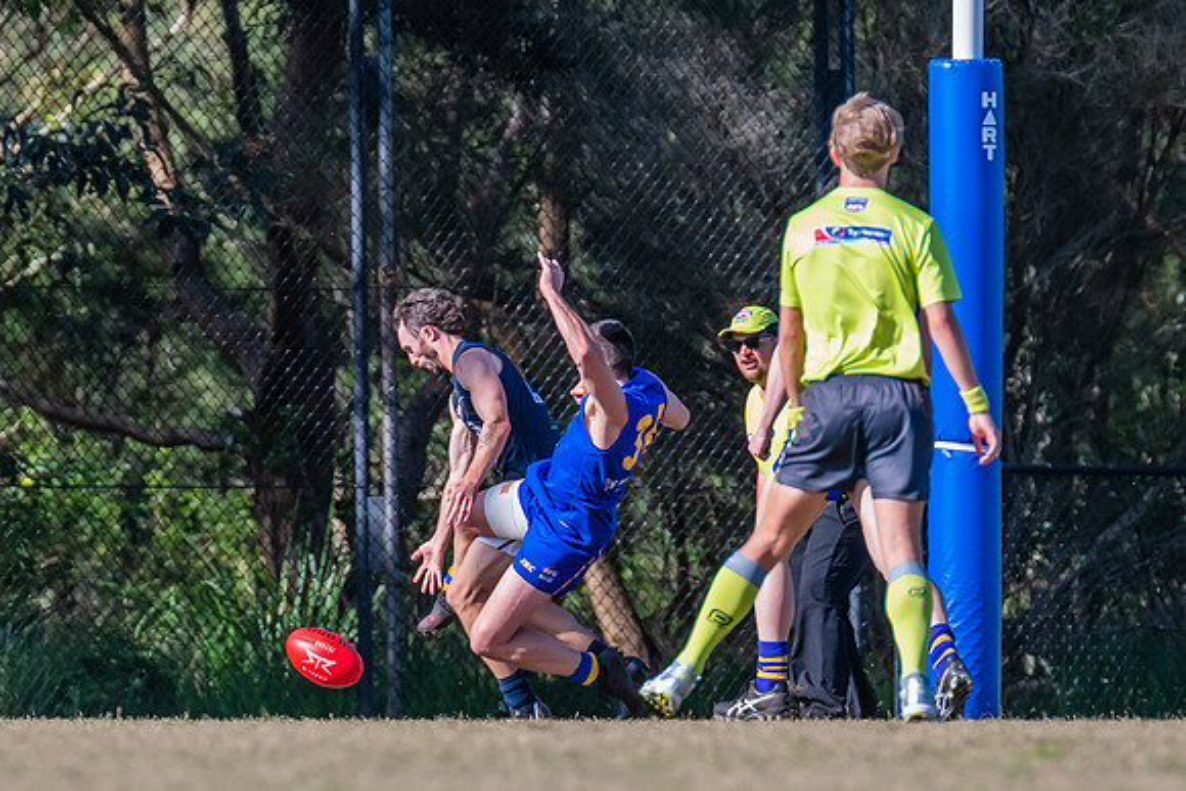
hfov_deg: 2.3
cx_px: 451
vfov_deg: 1.5
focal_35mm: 898
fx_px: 29576
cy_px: 458
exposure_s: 1/2000
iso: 800
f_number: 6.3
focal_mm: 420
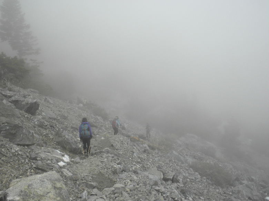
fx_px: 288
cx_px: 134
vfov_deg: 38.7
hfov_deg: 50.1
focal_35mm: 37
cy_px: 100
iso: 90
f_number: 10
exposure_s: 1/128
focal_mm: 6.6
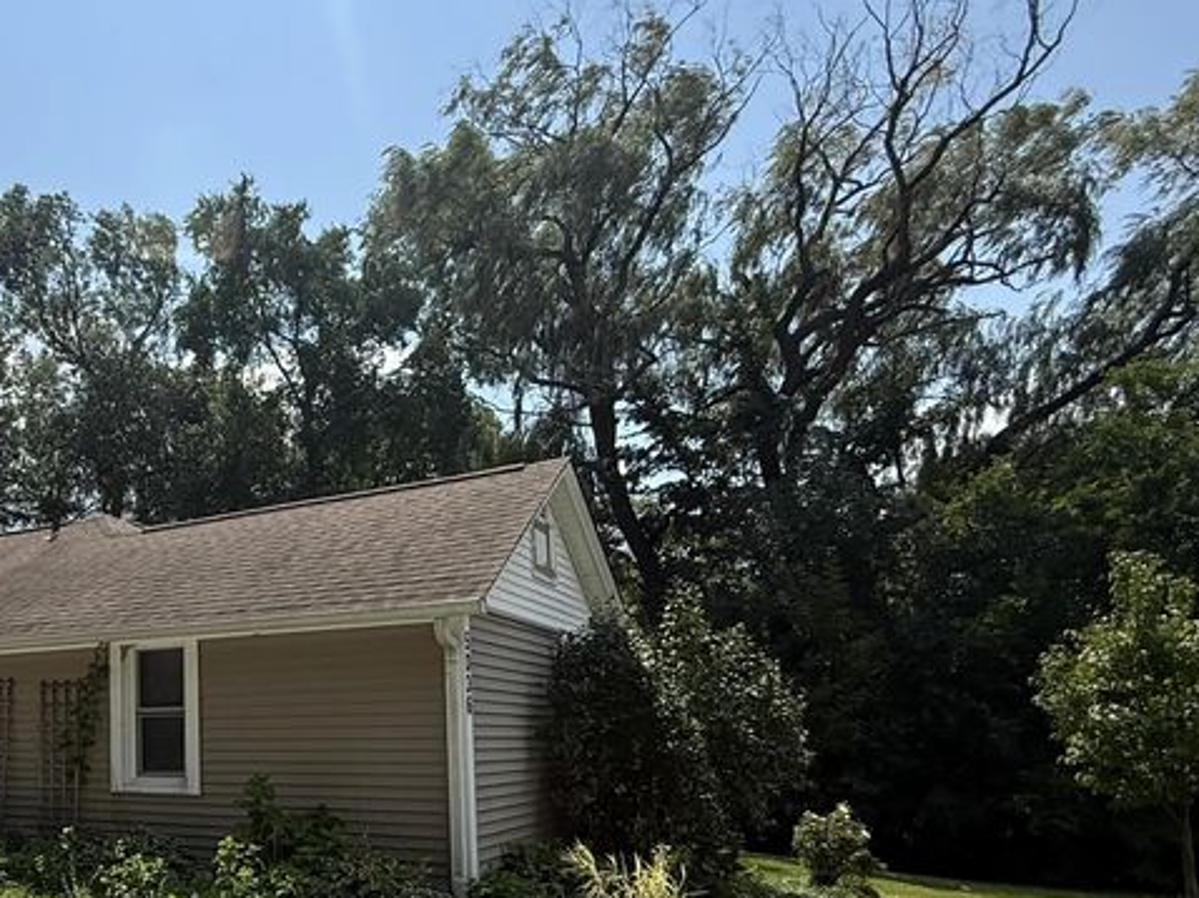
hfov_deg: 54.0
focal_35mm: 30
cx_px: 171
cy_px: 677
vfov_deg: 45.1
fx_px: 1039
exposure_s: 1/1795
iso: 50
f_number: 2.2
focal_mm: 2.22
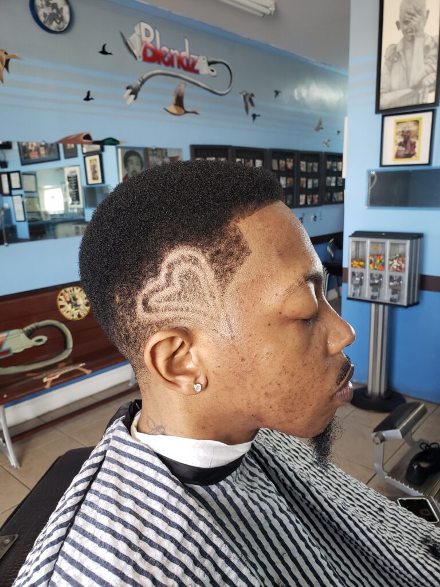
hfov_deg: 53.1
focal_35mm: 26
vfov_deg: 67.3
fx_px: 441
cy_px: 294
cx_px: 220
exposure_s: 1/60
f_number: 2.4
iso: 200
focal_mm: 4.3
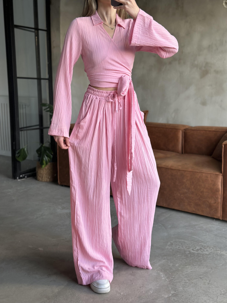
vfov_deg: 39.7
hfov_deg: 30.3
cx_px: 114
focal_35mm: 48
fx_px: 420
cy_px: 152
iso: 125
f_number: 1.78
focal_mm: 6.86
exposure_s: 1/60
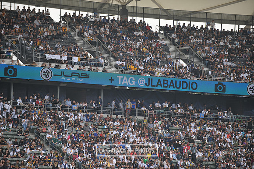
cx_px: 127
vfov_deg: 6.9
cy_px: 84
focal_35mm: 200
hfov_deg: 10.3
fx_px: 1410
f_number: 3.5
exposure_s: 1/2500
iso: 320
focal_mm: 200
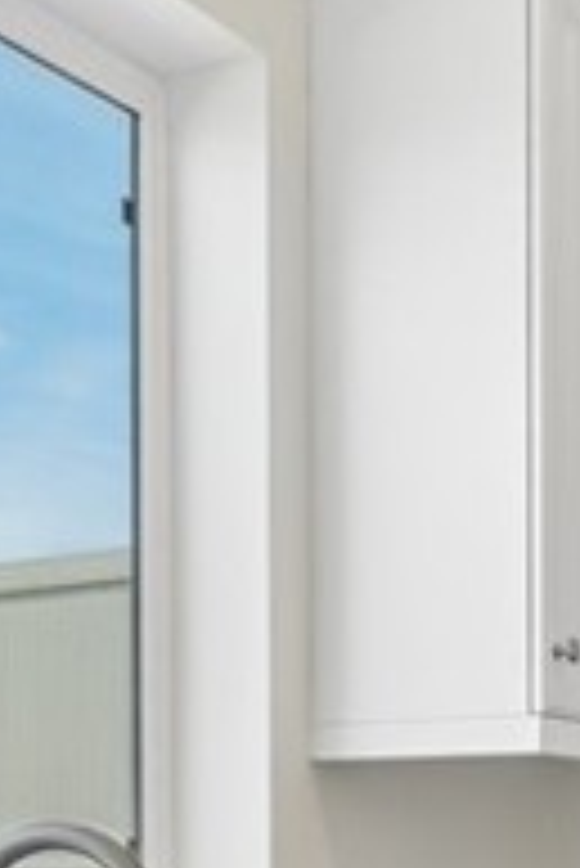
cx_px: 468
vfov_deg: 27.2
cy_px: 908
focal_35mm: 69
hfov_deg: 19.6
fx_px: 1664
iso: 100
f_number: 7.1
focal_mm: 13
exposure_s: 1/30
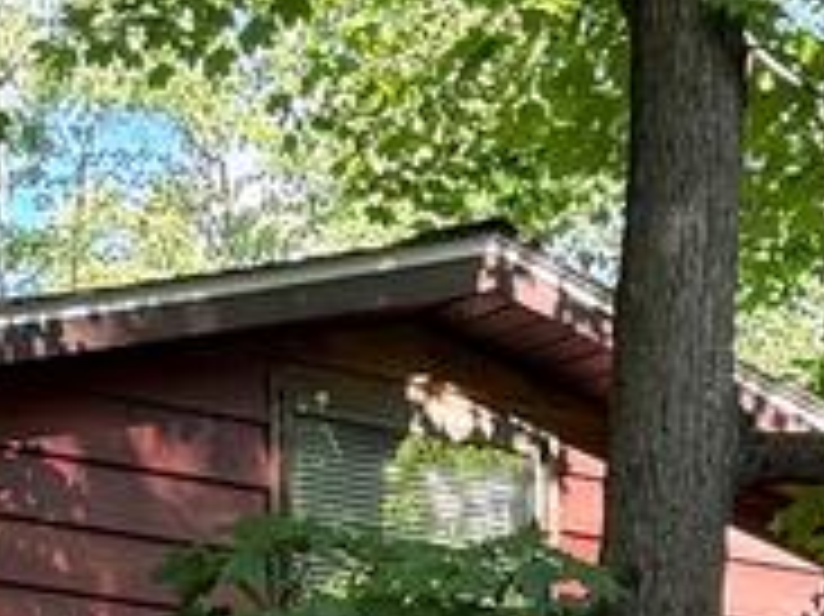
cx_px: 18
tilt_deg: +0.0
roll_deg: -0.1
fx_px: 4496
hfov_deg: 10.4
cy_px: 1488
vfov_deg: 7.3
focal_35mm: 189
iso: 160
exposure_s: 1/234
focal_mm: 6.76
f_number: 1.78
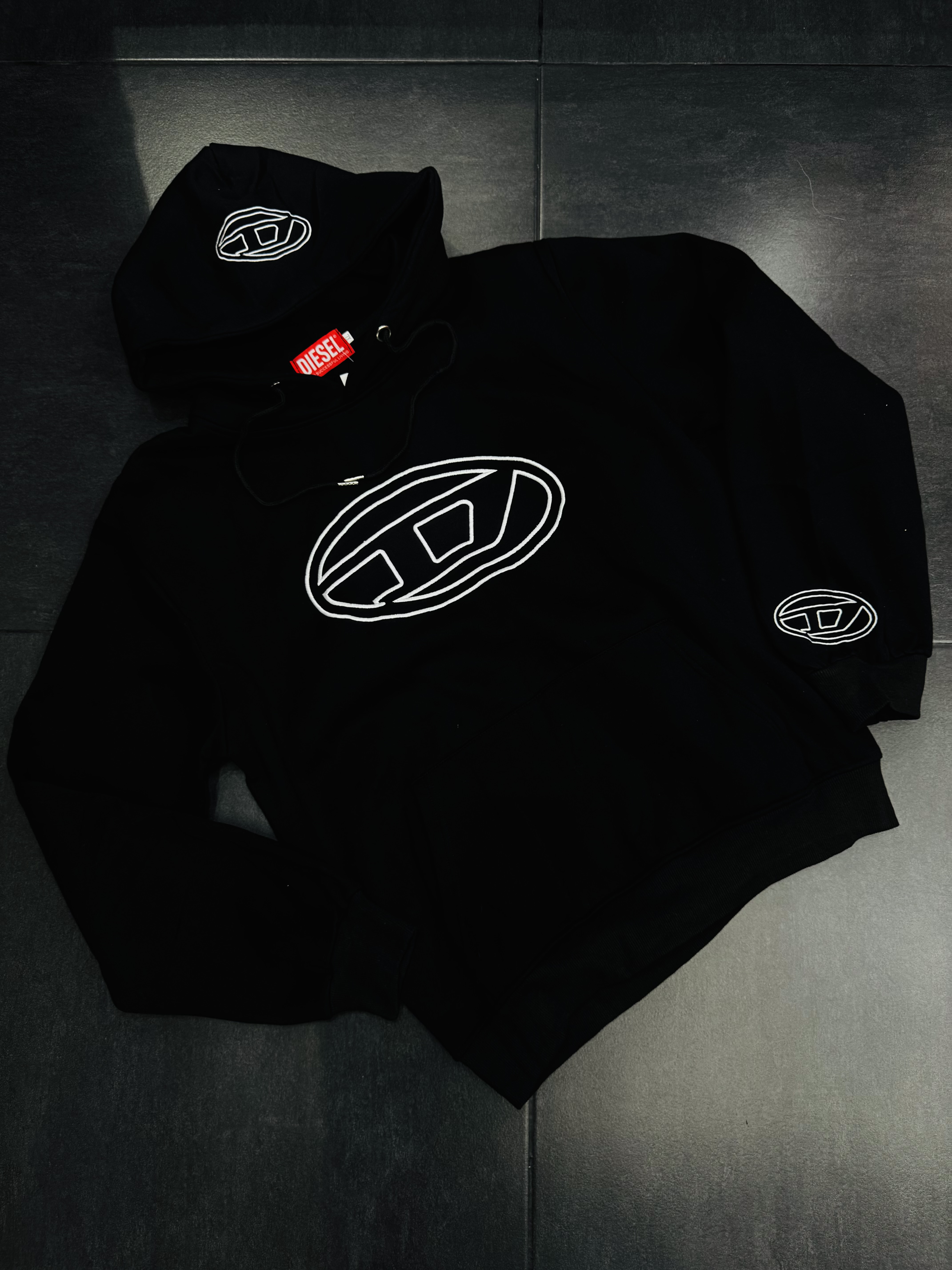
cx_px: 476
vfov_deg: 71.6
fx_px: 880
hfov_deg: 56.8
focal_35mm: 24
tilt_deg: -81.5
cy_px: 635
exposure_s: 1/60
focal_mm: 6.76
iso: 320
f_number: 1.78
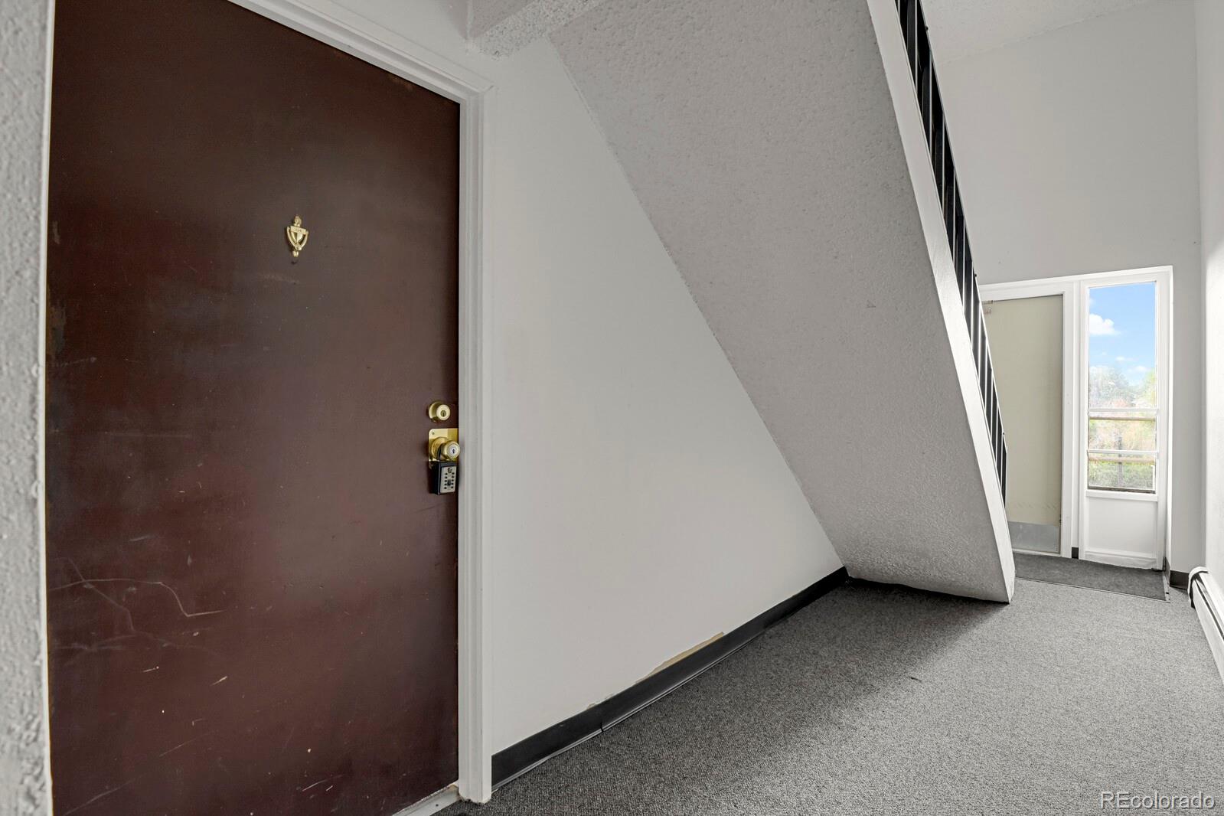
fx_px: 578
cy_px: 408
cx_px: 612
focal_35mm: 17
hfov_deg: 93.3
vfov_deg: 70.4
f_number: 8
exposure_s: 1/4
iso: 12800
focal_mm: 17
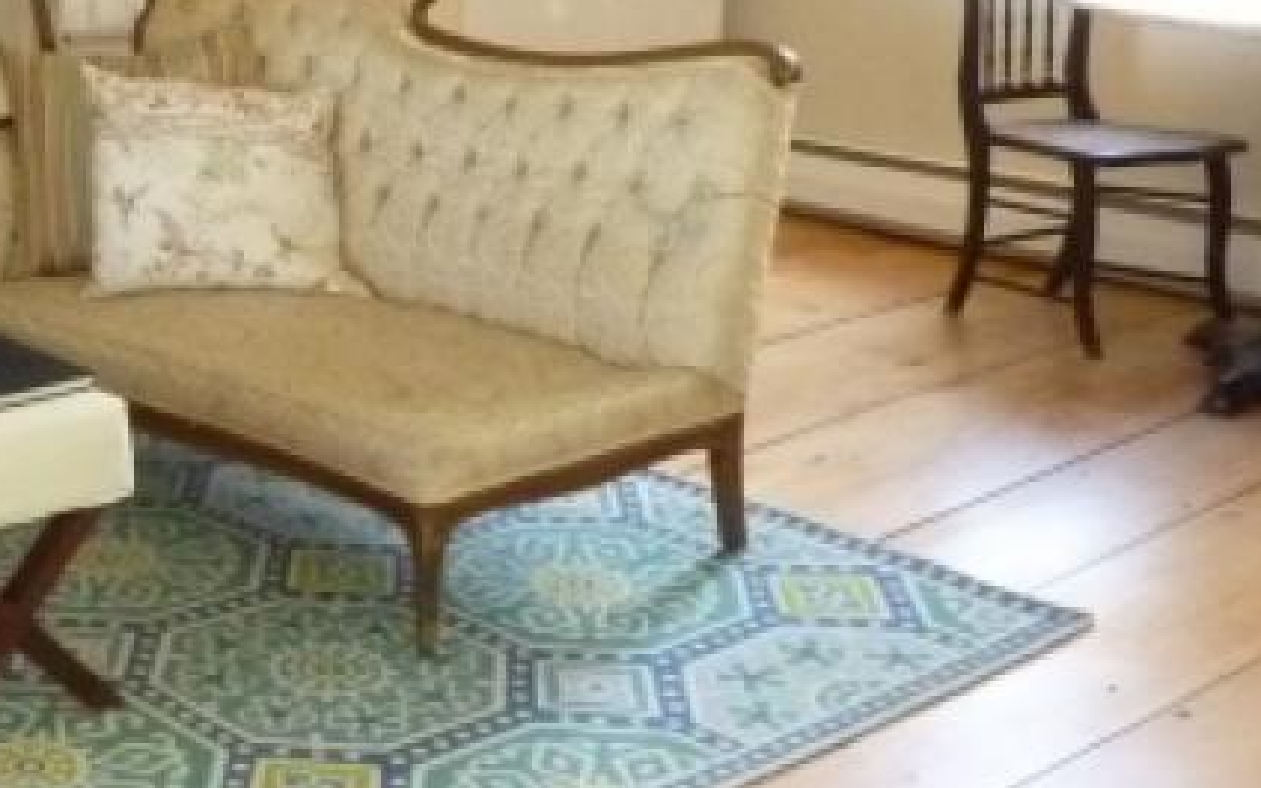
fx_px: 2199
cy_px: 177
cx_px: -113
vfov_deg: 20.1
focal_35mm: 64
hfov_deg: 29.1
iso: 800
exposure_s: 1/30
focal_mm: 4.1
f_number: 3.3
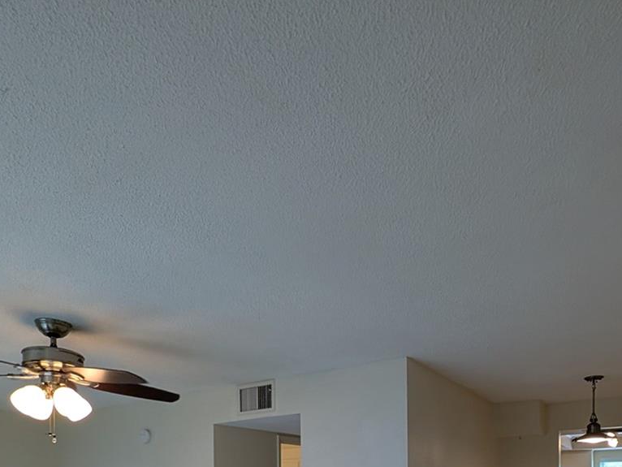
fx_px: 449
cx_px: 329
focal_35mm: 25
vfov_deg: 44.9
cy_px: 485
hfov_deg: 69.3
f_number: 1.95
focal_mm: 2.23
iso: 183
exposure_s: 1/120
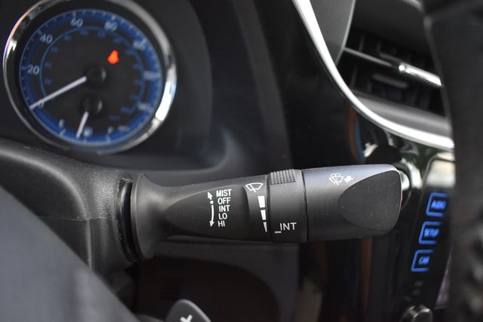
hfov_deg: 67.4
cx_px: 242
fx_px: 362
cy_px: 161
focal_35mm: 27
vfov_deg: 48.0
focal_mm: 18
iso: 800
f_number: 3.5
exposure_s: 1/160
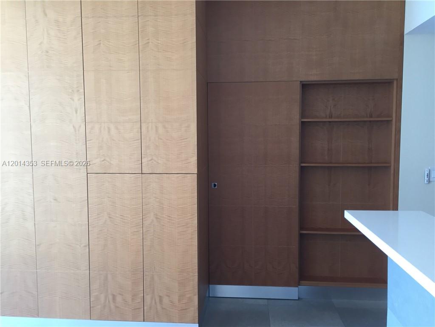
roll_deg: -0.7
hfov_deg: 61.7
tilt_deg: -4.8
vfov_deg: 48.2
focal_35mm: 29
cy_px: 164
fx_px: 364
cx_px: 218
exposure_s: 1/30
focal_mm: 4.15
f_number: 2.2
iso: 40
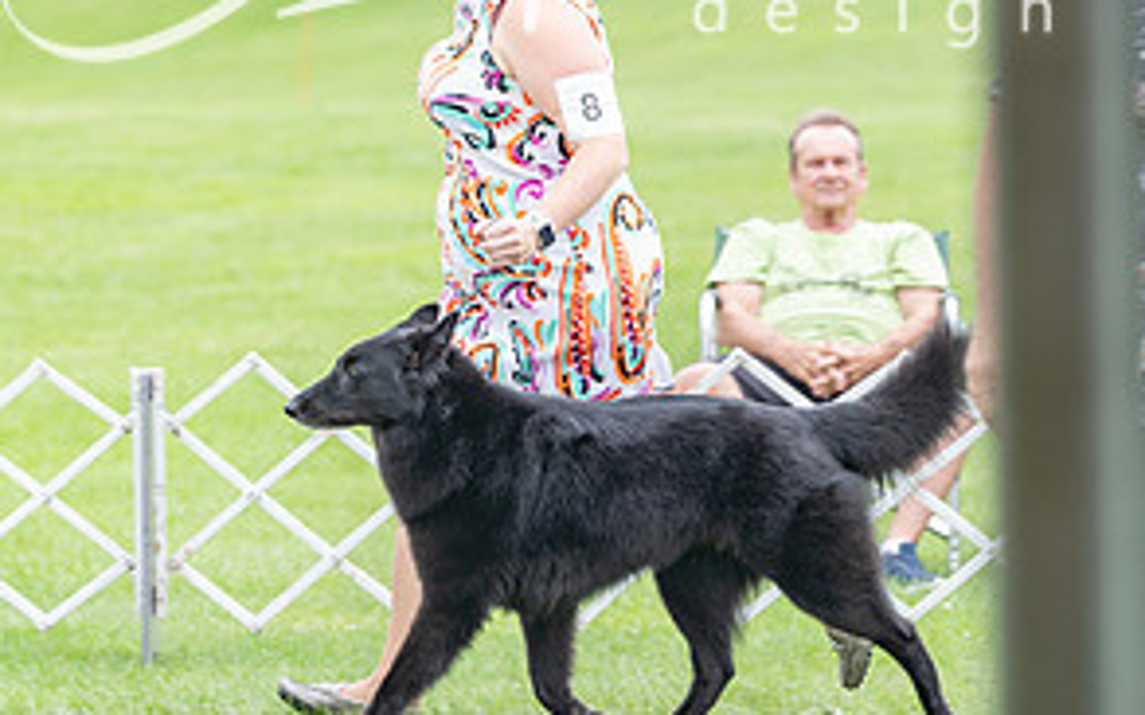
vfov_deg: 4.8
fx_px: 8611
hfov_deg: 7.6
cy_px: 131
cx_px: 567
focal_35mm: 276
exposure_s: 1/400
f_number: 4.5
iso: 400
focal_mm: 137
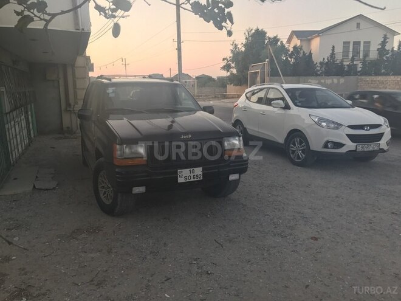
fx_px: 324
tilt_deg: -11.4
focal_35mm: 28
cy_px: 150
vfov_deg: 49.7
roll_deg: +0.5
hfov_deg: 63.4
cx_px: 200
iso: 20
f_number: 1.8
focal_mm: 3.99
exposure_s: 1/100
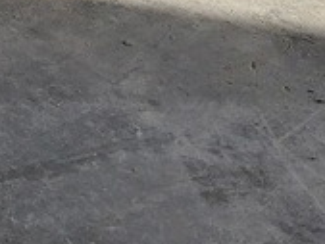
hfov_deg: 13.4
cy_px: -181
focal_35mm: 123
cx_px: -350
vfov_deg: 11.3
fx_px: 1156
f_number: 1.8
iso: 100
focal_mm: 5.4
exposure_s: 1/120
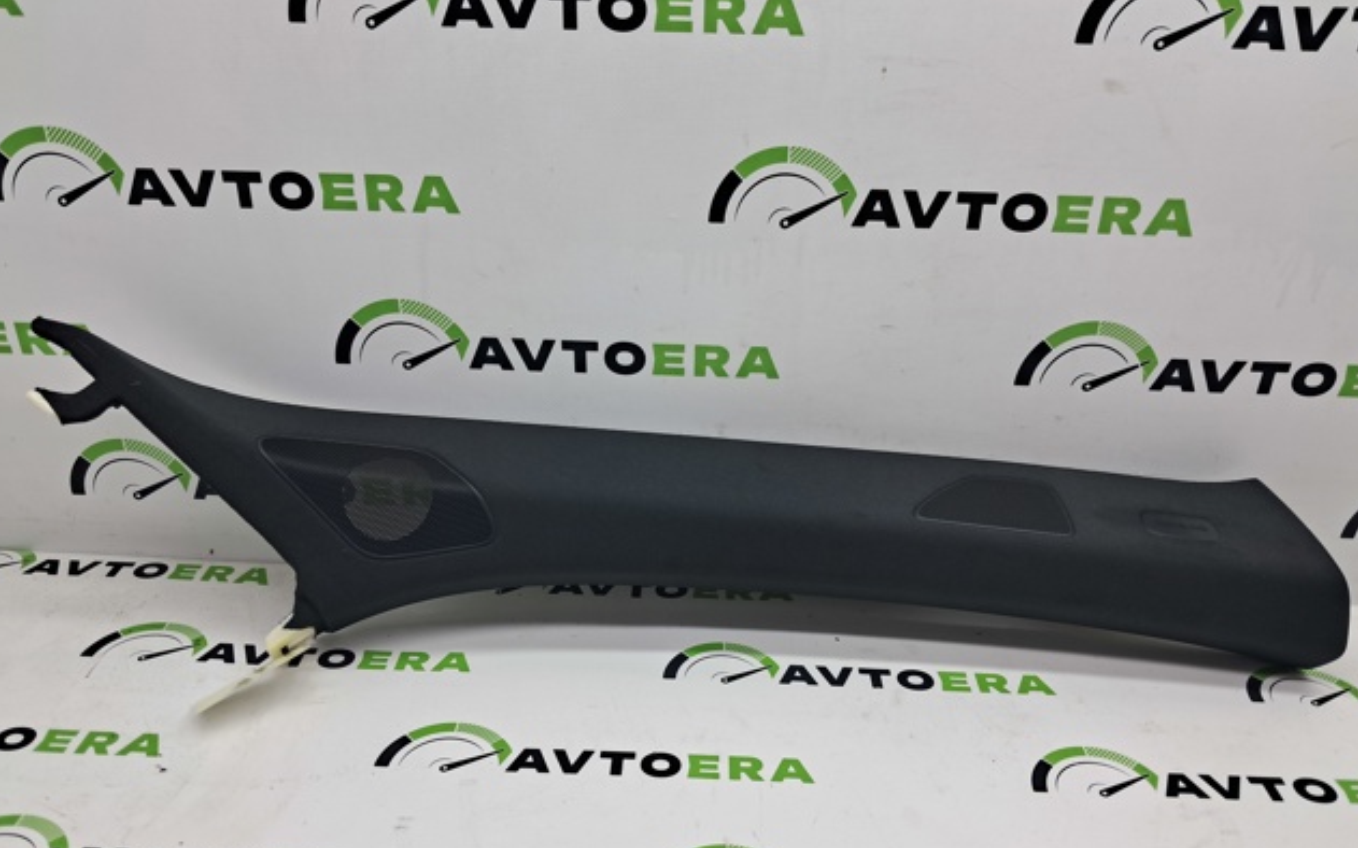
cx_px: 680
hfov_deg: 64.7
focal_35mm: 29
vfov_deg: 43.0
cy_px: 479
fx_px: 1073
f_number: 1.8
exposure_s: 1/60
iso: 50
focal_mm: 4
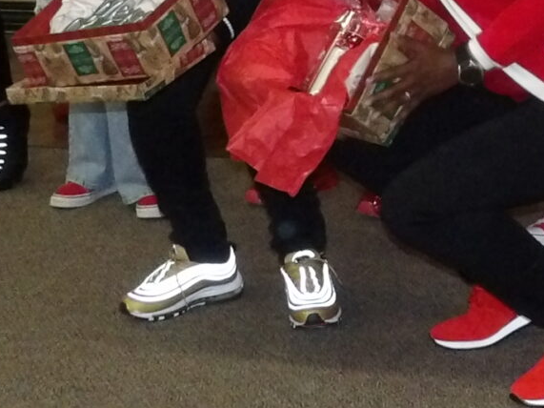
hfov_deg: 13.1
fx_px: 2325
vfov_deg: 9.8
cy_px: -125
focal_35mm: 148
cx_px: 611
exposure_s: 1/60
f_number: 3.6
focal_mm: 5.9
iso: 800
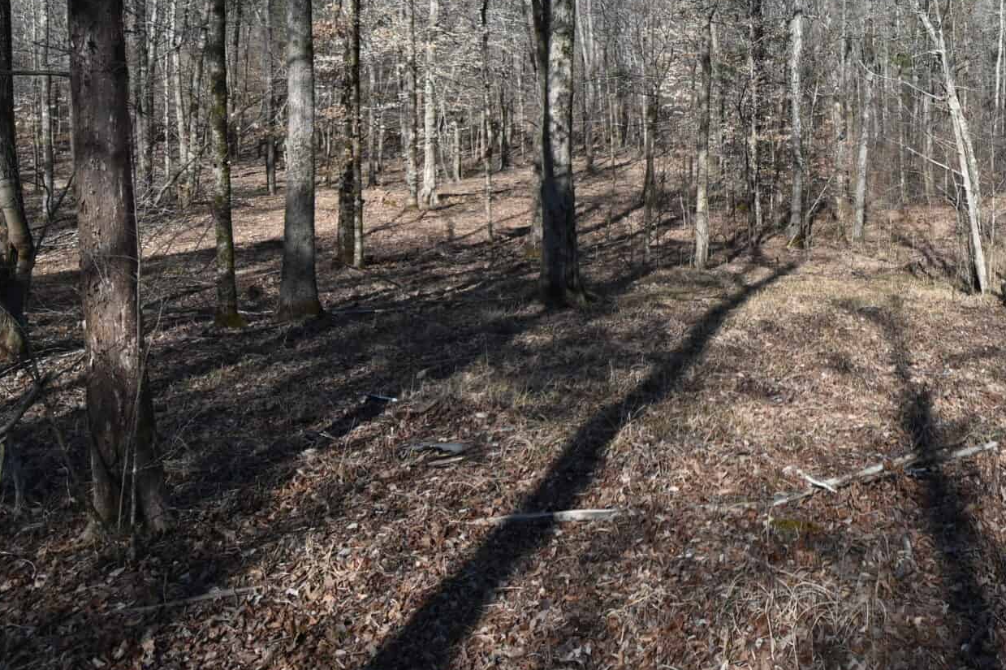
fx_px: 866
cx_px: 813
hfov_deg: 55.8
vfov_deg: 39.1
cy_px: 57
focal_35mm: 31
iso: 100
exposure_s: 1/320
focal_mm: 10
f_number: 6.3
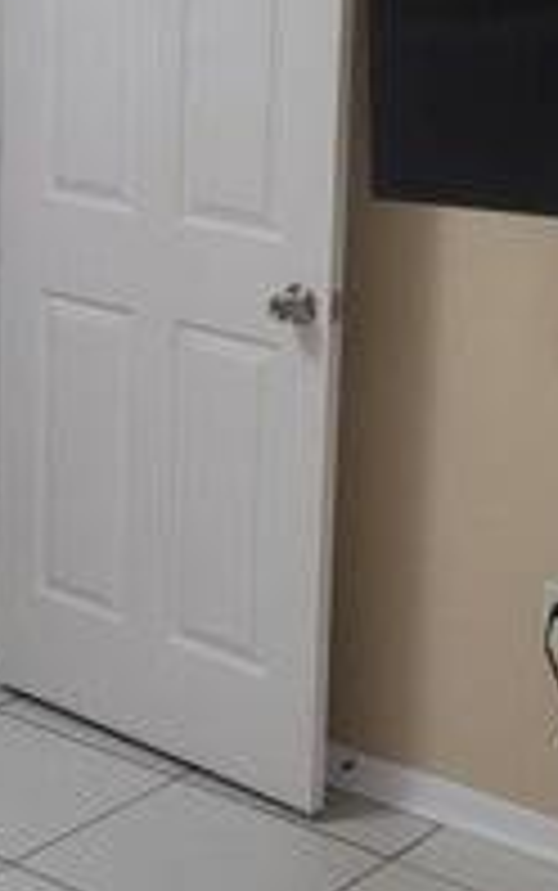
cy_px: 140
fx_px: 2162
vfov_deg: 22.9
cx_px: 40
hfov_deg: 14.5
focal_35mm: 89
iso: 250
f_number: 1.8
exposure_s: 1/60
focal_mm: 5.4
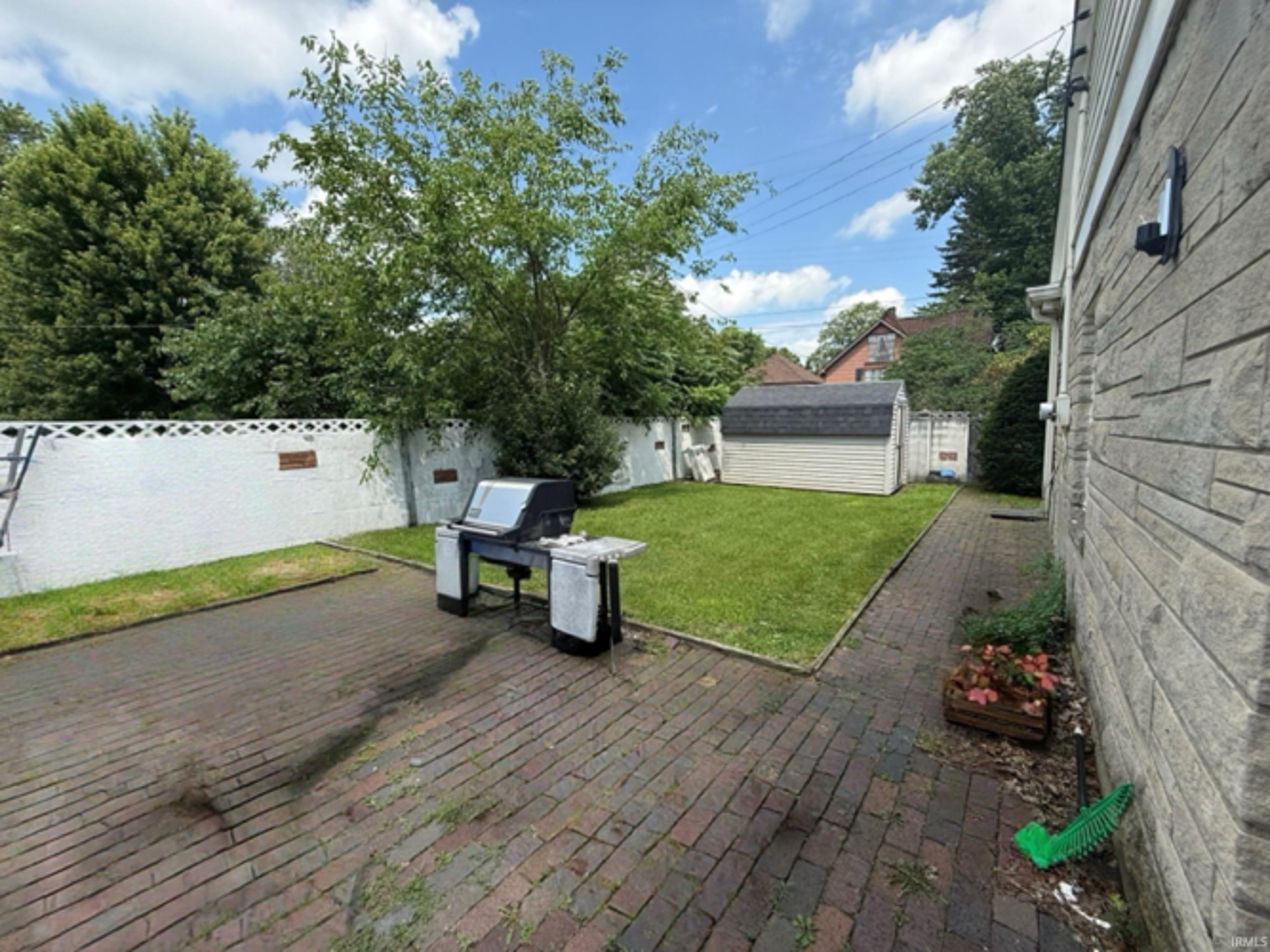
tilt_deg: -6.0
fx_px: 514
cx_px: 635
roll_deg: +0.2
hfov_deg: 102.1
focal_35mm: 14
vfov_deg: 85.7
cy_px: 476
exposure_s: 1/1235
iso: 64
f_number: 2.2
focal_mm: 2.22
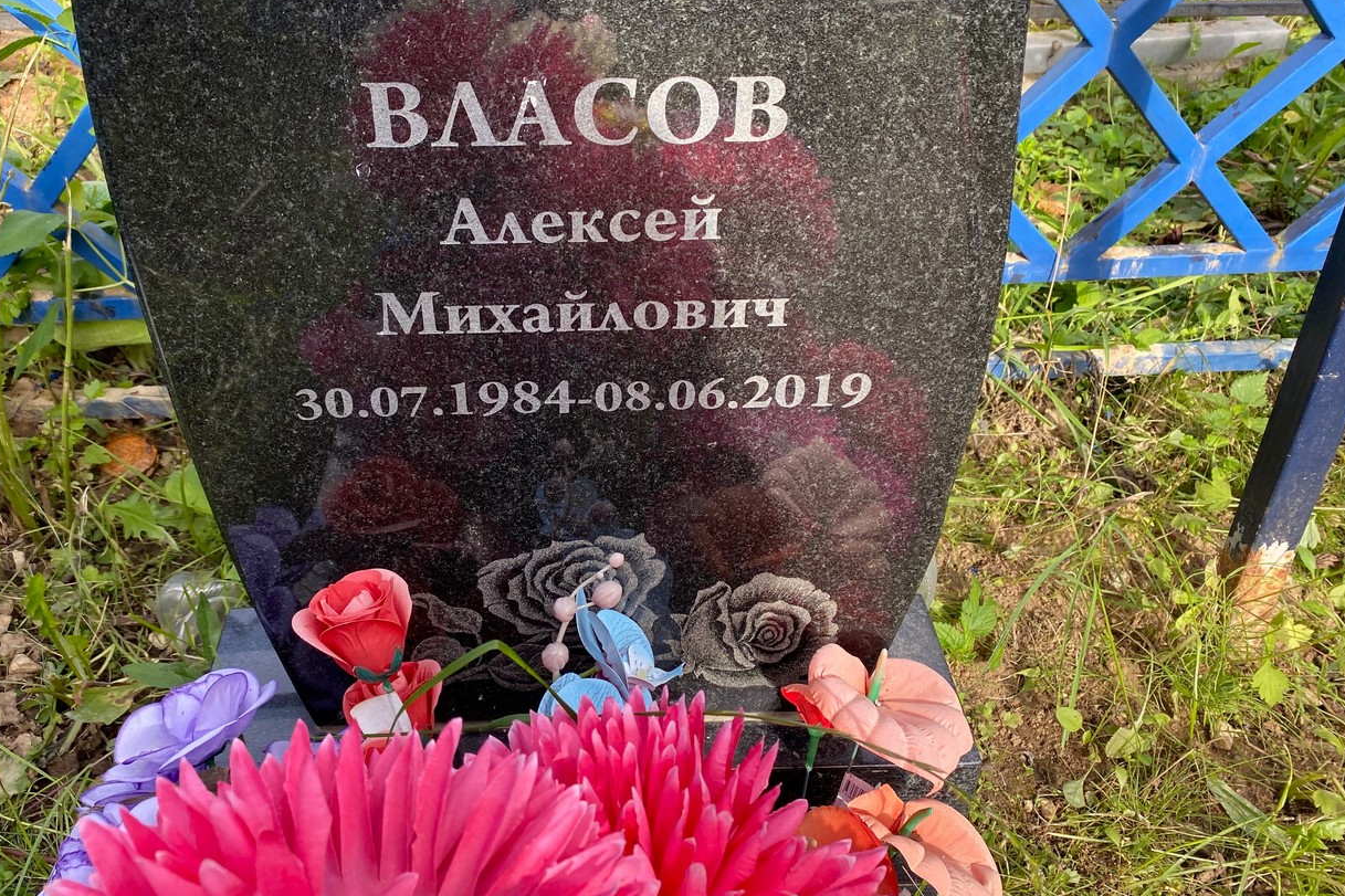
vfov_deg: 41.1
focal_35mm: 32
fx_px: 1195
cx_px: 610
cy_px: 423
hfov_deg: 58.6
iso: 32
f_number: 1.8
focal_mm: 4.25
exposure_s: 1/499
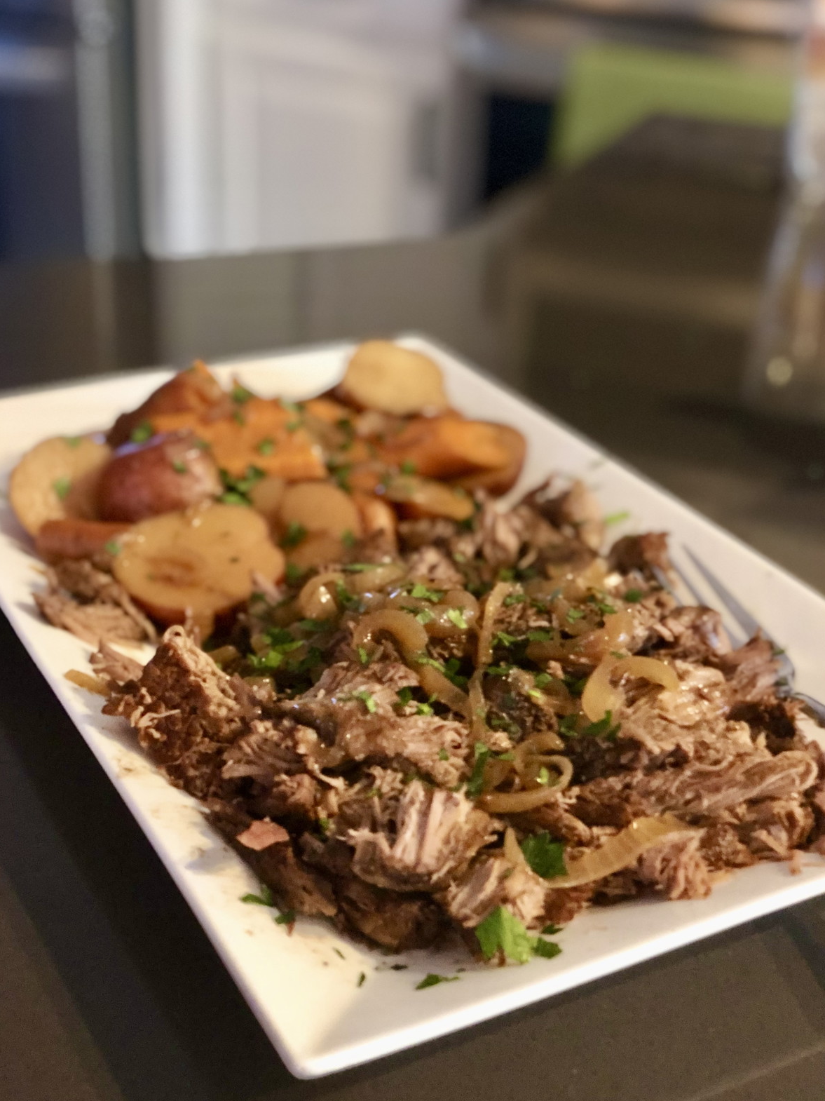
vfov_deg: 36.2
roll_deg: -1.4
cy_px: 555
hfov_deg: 27.5
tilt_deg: -26.9
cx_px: 407
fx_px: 1685
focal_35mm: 53
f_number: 2.4
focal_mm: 6
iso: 250
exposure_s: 1/8
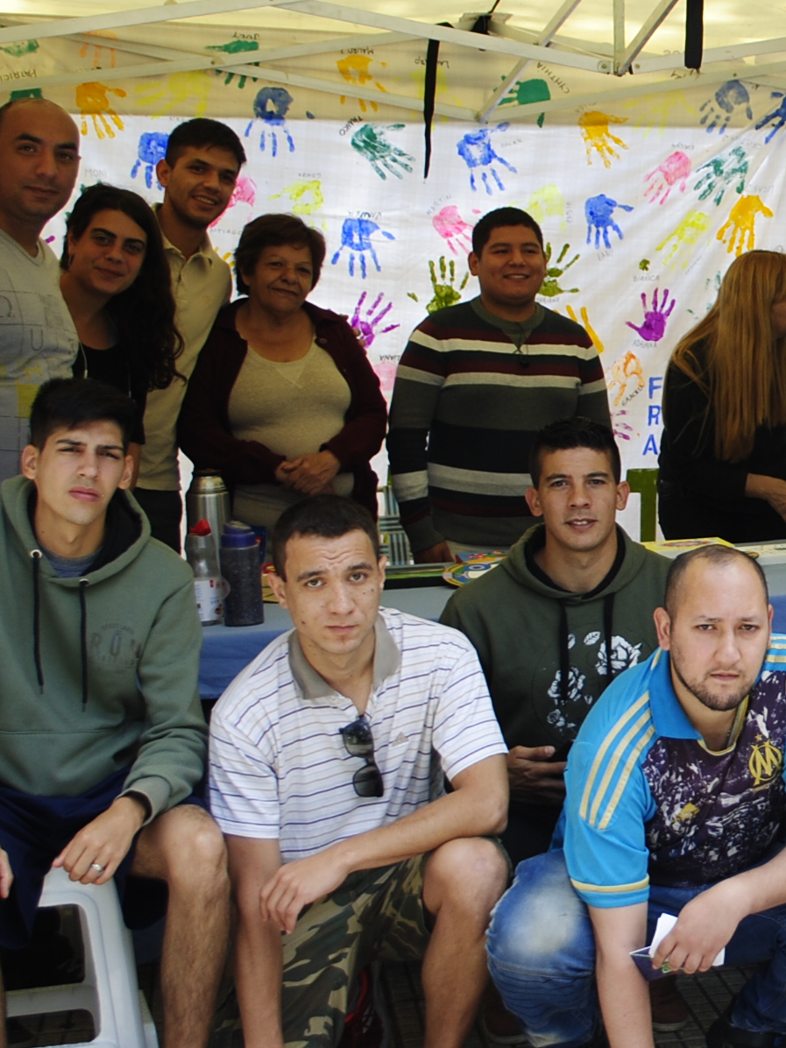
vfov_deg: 25.3
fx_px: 2331
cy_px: 499
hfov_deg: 18.1
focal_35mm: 77
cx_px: 964
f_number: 3.8
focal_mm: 22
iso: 110
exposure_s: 1/320
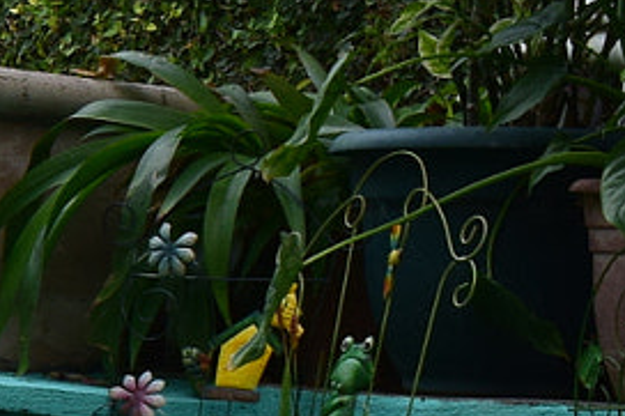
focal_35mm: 203
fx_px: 3521
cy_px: 386
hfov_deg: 8.8
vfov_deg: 6.7
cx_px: -1052
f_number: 9
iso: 400
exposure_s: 1/100
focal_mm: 23
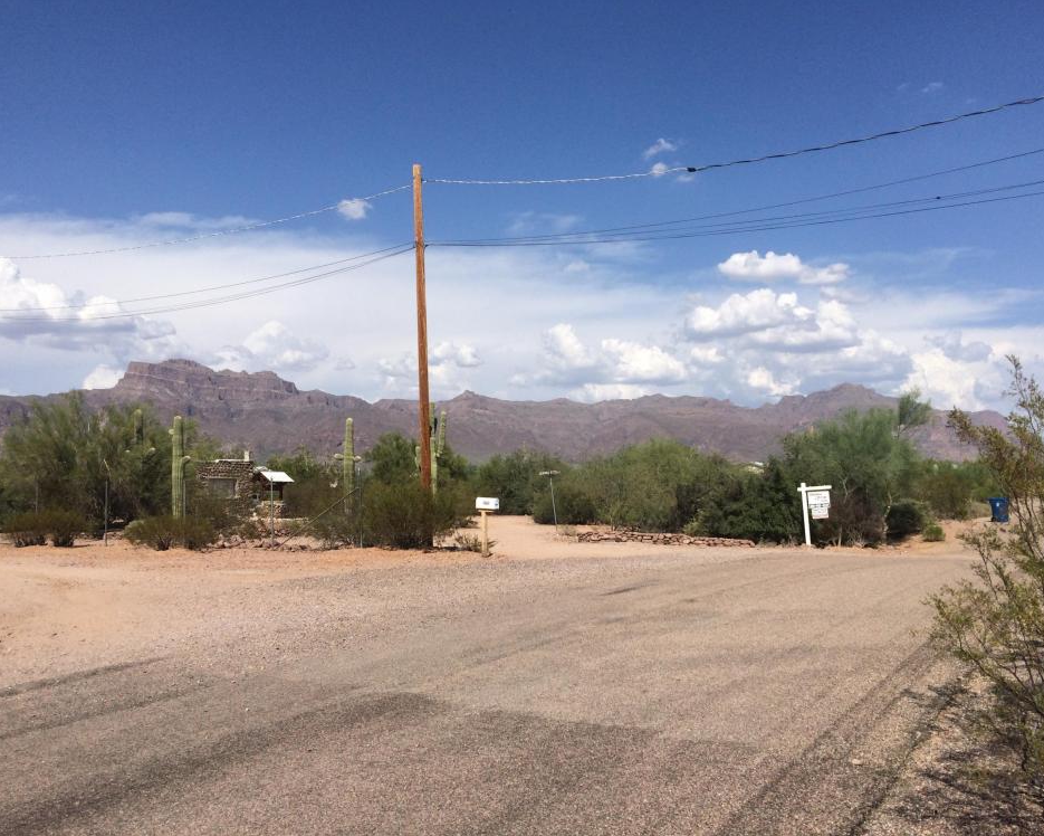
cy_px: 426
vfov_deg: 47.1
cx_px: 534
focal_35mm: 31
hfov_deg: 57.2
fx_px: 958
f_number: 2.2
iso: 32
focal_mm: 4.15
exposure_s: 1/4115
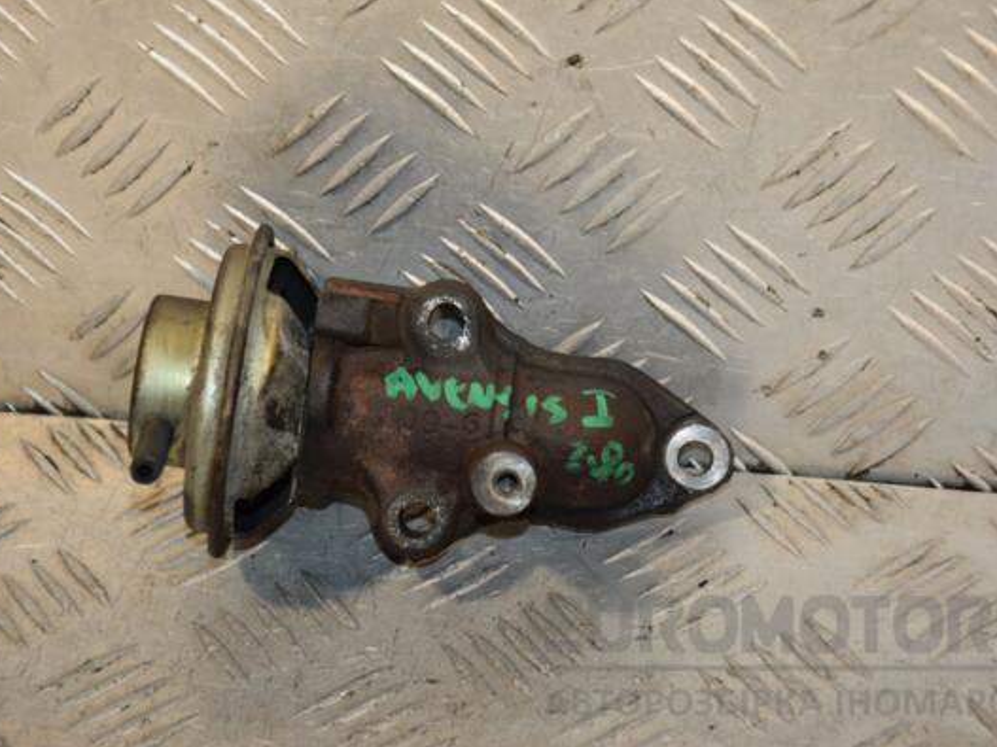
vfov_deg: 10.6
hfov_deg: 14.1
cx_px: 509
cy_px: 373
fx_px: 4018
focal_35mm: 140
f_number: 5.6
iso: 800
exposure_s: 1/200
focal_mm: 85
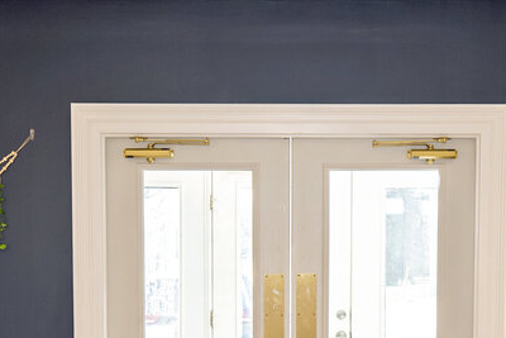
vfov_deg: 12.8
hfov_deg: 19.4
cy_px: 385
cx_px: 290
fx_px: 1476
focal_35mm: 105
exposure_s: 1/200
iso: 400
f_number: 4
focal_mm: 35
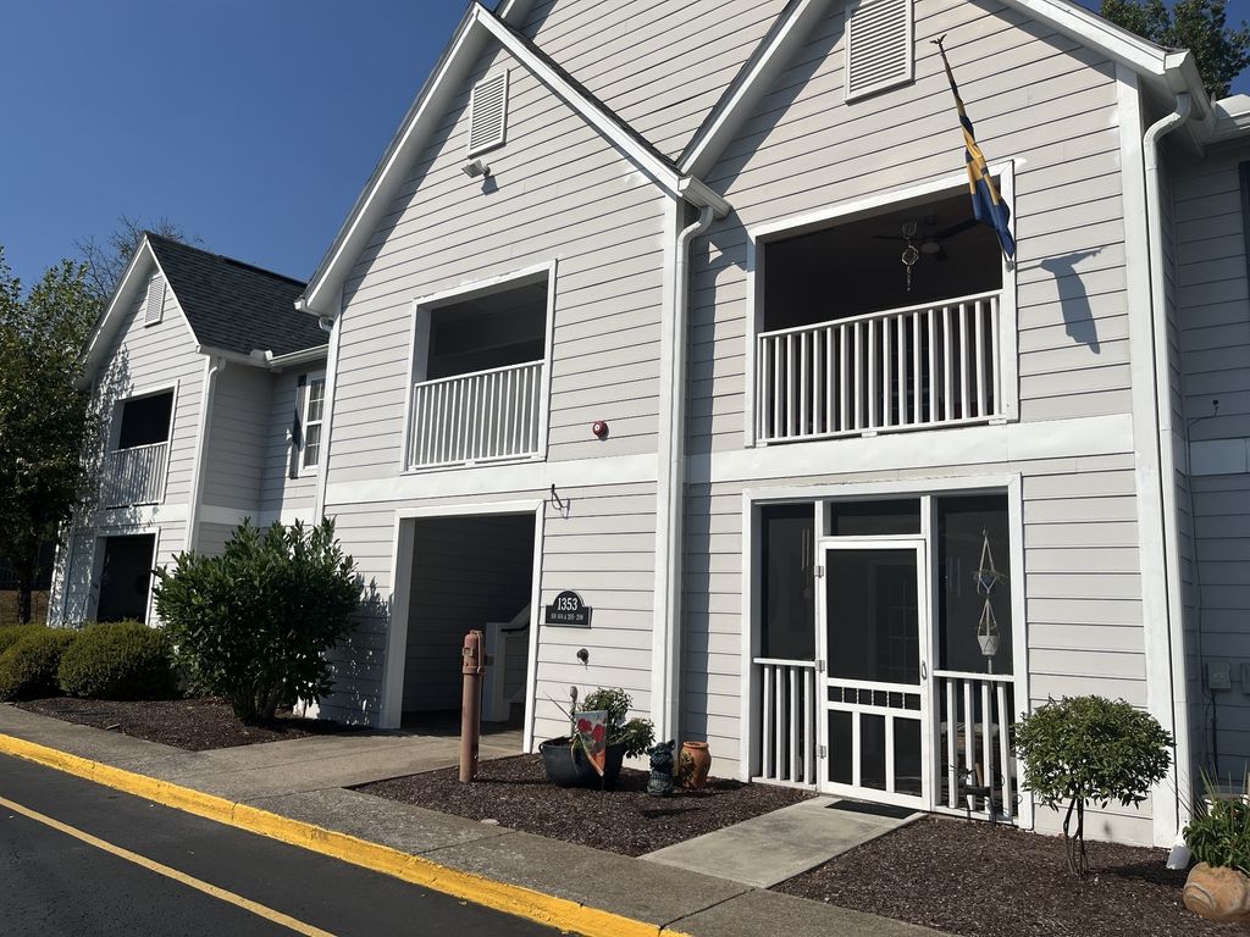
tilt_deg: +9.1
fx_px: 939
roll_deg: -2.0
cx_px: 625
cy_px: 468
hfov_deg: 67.3
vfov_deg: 53.1
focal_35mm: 26
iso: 50
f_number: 1.6
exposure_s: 1/9091
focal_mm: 5.1
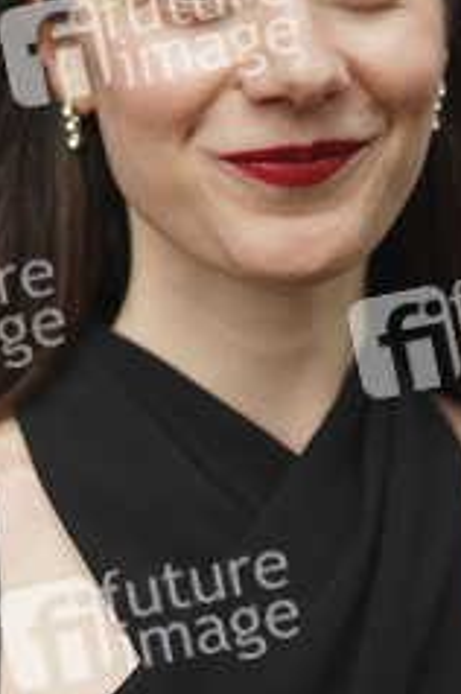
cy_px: 184
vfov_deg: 24.0
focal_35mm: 84
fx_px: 1618
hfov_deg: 16.2
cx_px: 233
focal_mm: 50
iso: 320
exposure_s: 1/2500
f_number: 1.6
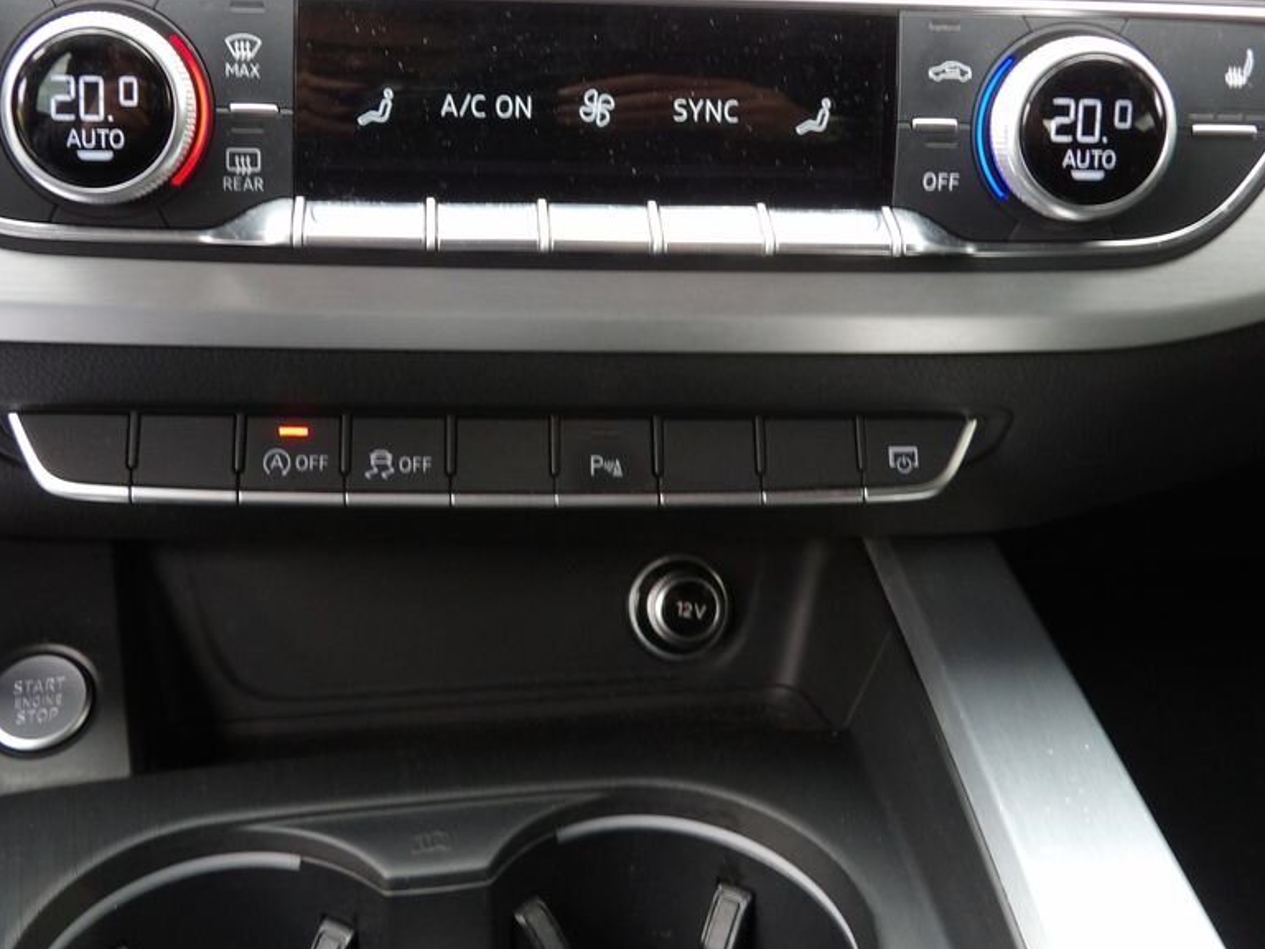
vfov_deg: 32.7
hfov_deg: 42.8
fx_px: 1608
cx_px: 539
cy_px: 349
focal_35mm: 44
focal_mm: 5.9
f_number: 3.6
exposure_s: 1/21
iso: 200
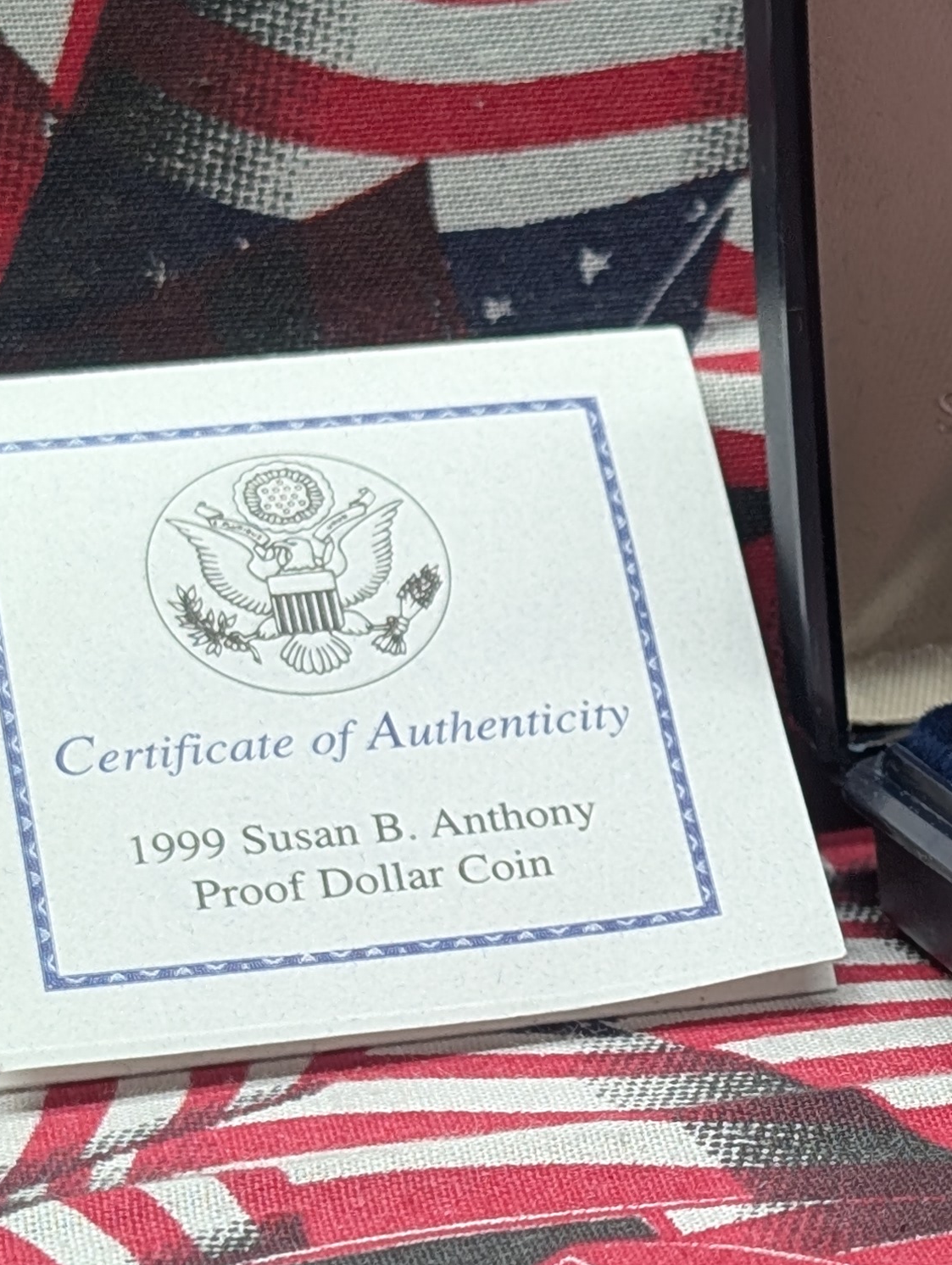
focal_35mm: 134
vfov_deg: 14.7
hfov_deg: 10.9
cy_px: 820
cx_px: 1089
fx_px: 4902
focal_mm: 6.9
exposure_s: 1/33.6
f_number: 1.68
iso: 22
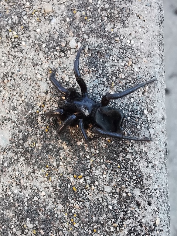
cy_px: 118
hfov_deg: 51.3
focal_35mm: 27
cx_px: 88
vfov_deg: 65.4
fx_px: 184
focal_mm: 2.35
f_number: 2.2
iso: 320
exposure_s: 1/25
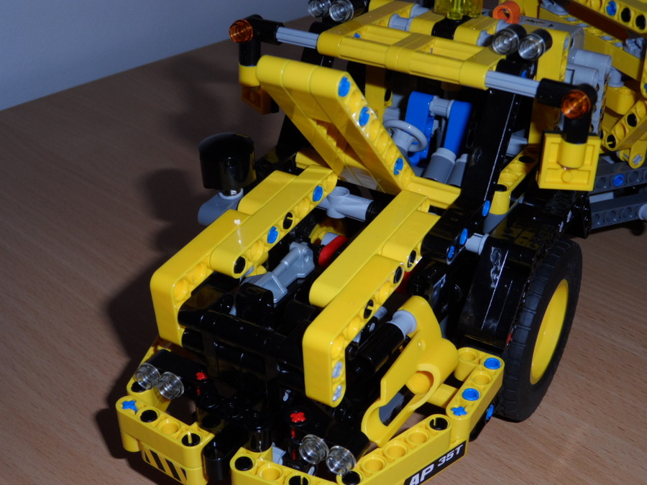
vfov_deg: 27.5
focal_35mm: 53
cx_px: 324
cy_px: 242
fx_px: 991
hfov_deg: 36.2
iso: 100
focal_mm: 8.7
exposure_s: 1/45
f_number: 4
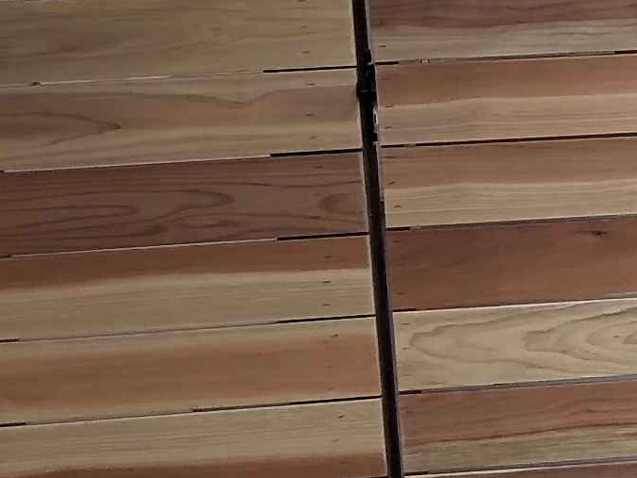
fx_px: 3073
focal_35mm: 167
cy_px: 171
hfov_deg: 10.1
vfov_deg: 8.9
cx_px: 1607
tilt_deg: -6.1
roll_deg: +1.8
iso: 20
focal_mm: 4
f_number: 1.8
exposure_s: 1/1066
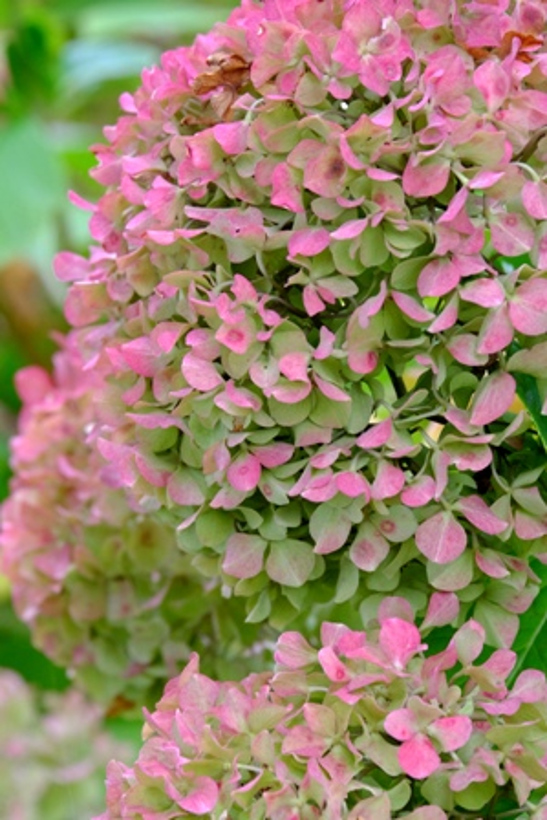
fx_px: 6490
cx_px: 274
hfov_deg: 4.8
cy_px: 410
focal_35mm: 285
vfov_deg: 7.2
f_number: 8
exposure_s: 1/180
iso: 1600
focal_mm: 190.3
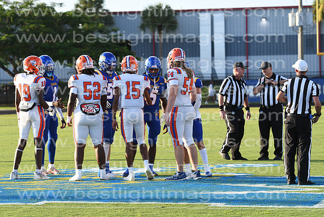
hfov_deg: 12.3
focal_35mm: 168
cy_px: 103
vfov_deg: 8.2
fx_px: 1509
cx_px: 152
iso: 200
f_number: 5.6
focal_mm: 105
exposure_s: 1/500
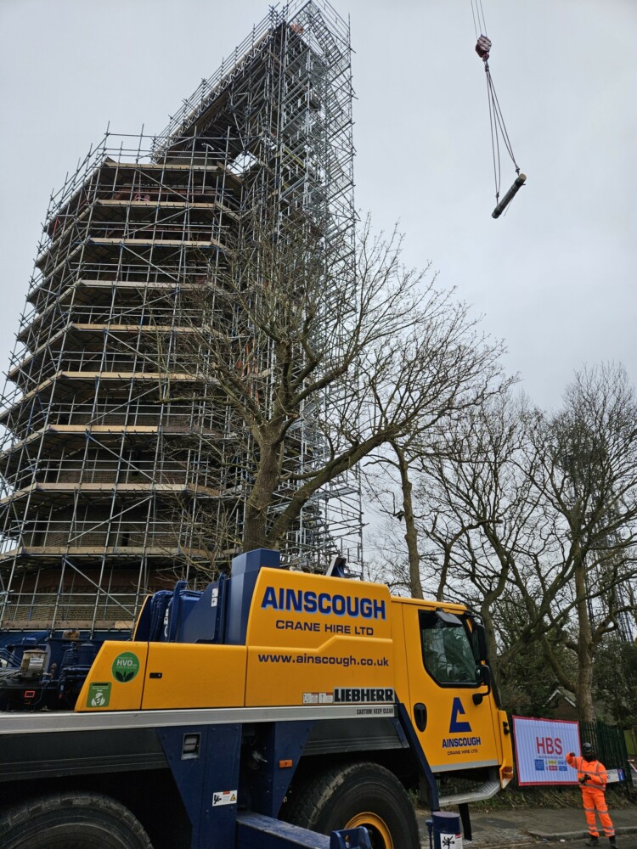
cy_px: 424
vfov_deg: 73.9
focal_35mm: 23
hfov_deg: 58.9
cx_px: 318
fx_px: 564
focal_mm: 5.4
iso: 25
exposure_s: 1/243
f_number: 1.8
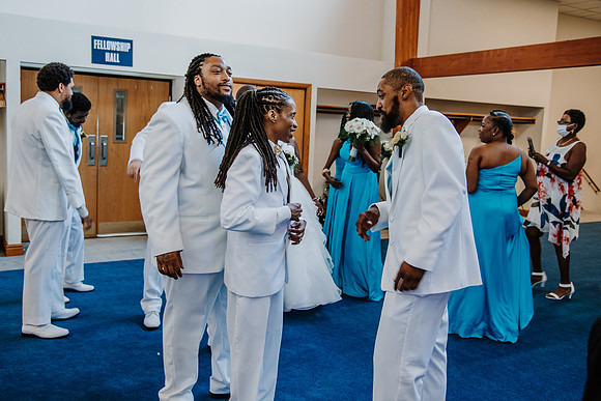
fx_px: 576
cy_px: 185
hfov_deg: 55.1
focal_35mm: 34
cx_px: 291
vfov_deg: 38.4
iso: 720
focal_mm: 32
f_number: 4
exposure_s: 1/60
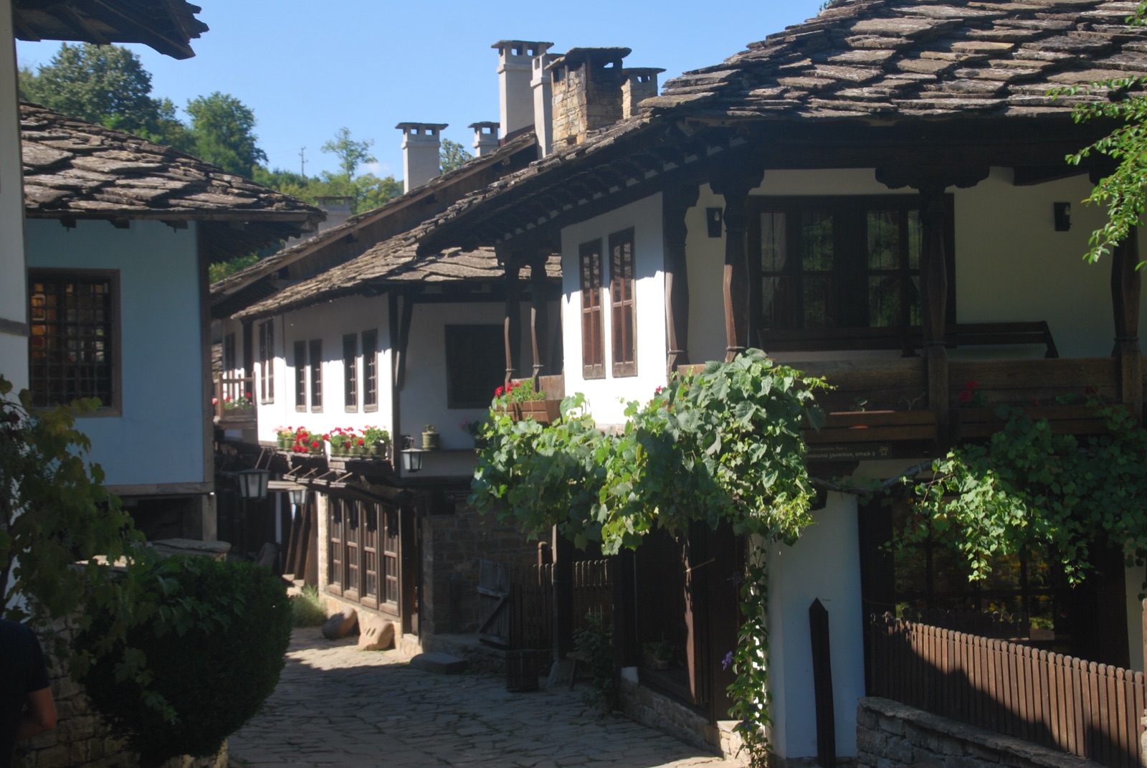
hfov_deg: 31.9
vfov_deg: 21.6
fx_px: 2010
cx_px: 574
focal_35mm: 63
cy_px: 384
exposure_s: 1/200
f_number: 7.1
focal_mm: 42
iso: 100
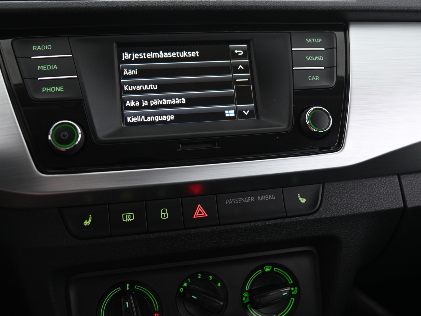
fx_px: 426
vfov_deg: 40.7
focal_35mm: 35
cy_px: 159
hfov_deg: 52.6
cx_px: 196
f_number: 4
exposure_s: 1/20
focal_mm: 32
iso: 2000
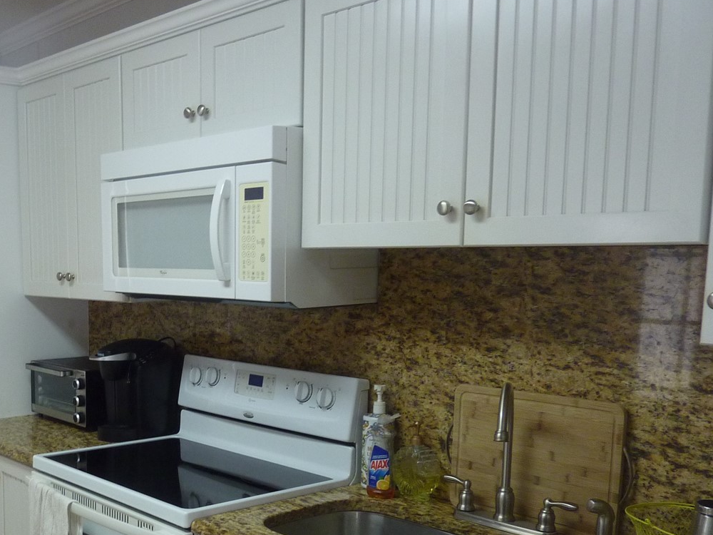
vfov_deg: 35.2
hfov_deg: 44.8
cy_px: 394
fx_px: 824
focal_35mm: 40
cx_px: 155
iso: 200
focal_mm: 4.1
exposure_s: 1/30
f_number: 3.3
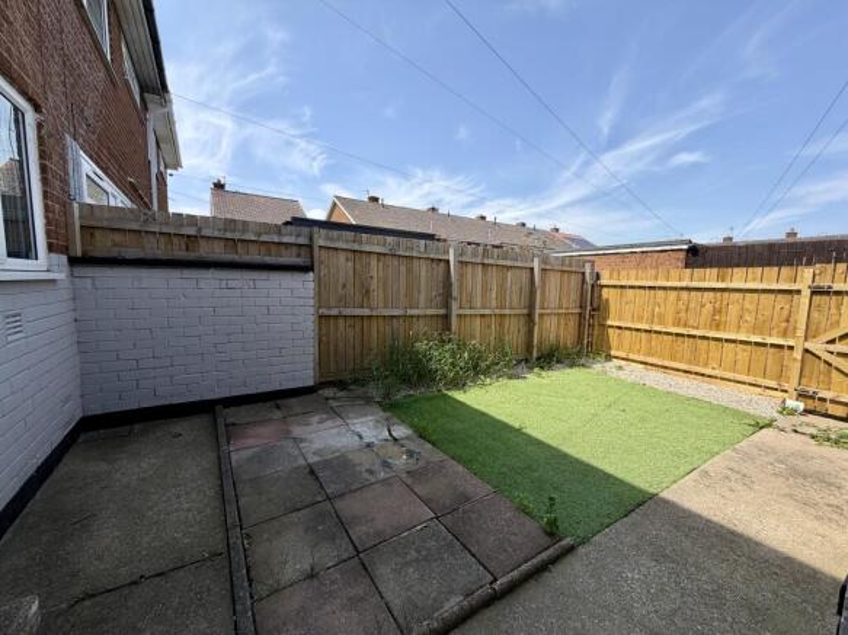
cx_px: 424
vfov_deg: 85.7
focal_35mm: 14
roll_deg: -0.6
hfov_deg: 102.1
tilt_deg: -6.0
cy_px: 318
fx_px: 343
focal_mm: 2.22
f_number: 2.2
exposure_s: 1/770
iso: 32
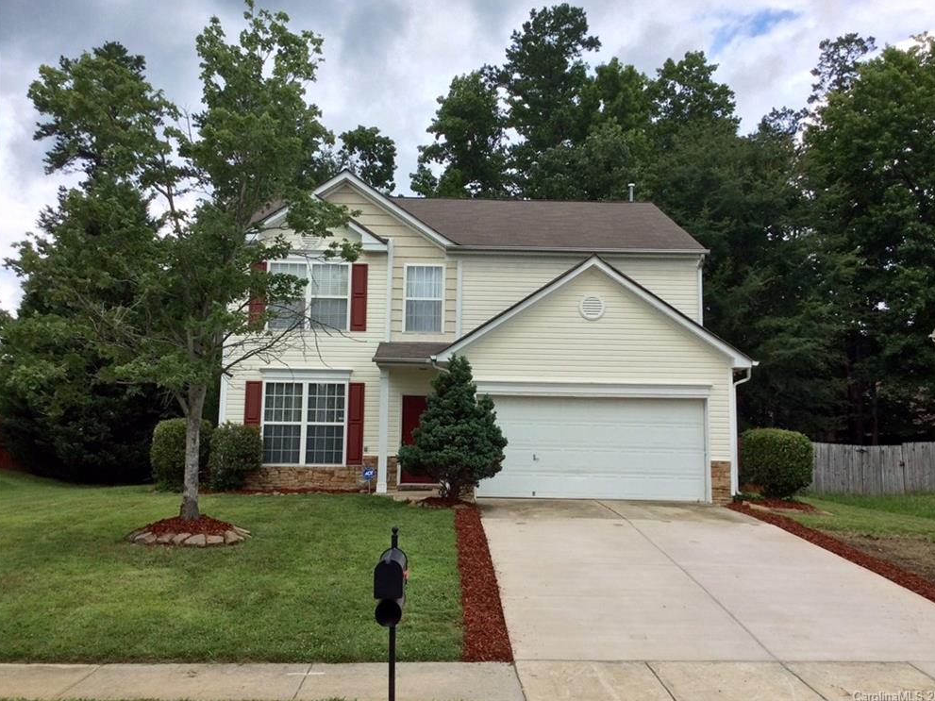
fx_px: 891
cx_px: 477
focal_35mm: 33
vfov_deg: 42.9
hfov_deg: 55.4
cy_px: 344
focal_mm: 3.3
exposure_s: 1/829
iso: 32
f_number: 2.4
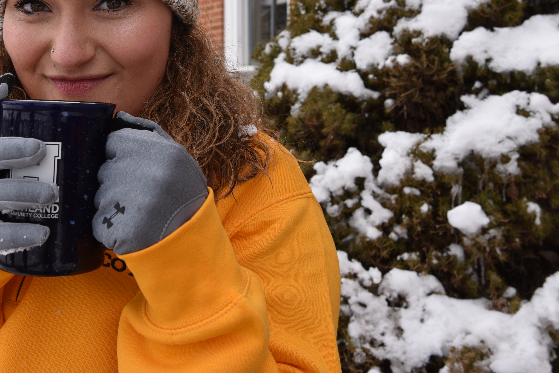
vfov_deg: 25.0
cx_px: 203
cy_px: 63
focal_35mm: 53
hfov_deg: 37.2
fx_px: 823
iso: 200
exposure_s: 1/320
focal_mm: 31
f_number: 9
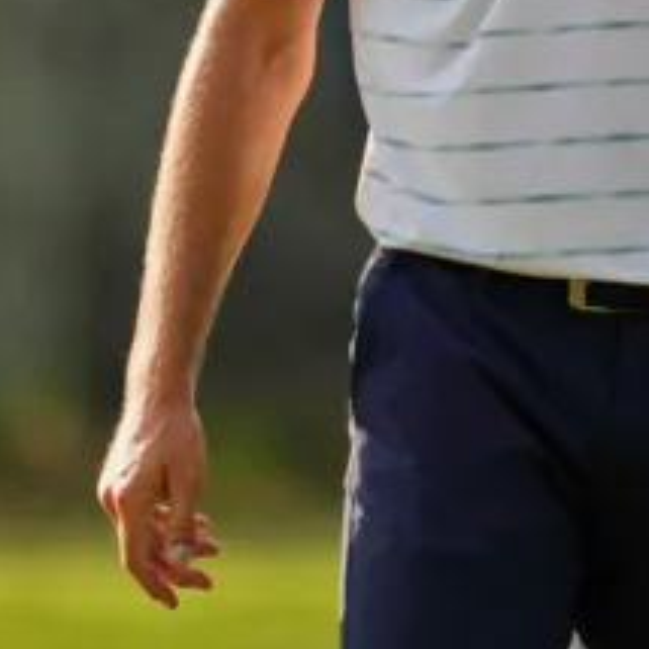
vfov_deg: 1.1
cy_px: -88
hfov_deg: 1.1
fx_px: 35360
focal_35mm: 1667
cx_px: 394
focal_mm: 560
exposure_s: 1/1600
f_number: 4
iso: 320
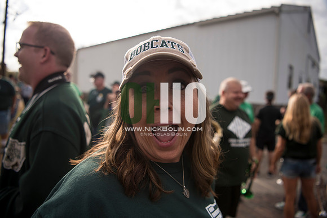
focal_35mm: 24
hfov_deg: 73.7
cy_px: 109
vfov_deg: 53.2
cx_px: 164
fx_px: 218
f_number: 2.8
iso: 250
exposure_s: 1/2000
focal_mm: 24
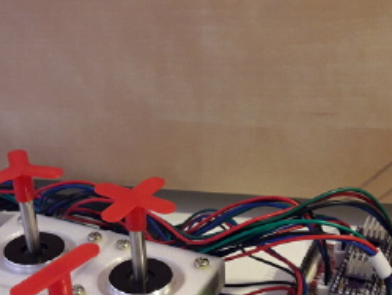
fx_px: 680
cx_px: 161
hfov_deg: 32.1
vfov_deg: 23.6
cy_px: 284
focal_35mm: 60
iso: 160
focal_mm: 3.7
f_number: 1.9
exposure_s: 1/25
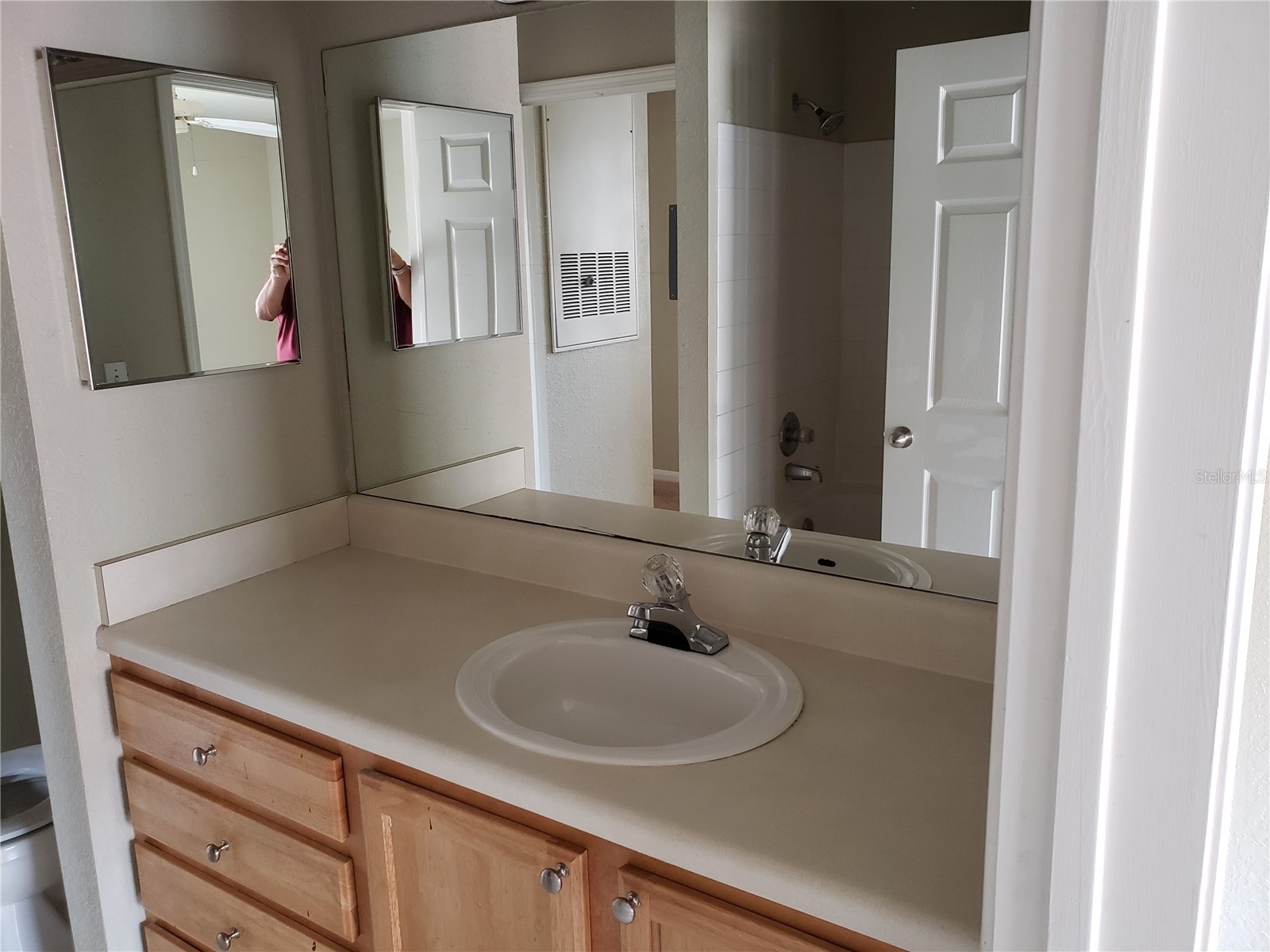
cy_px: 476
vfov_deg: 53.1
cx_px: 635
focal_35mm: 26
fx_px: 954
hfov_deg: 67.3
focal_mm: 4.3
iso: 320
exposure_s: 1/50
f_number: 2.4
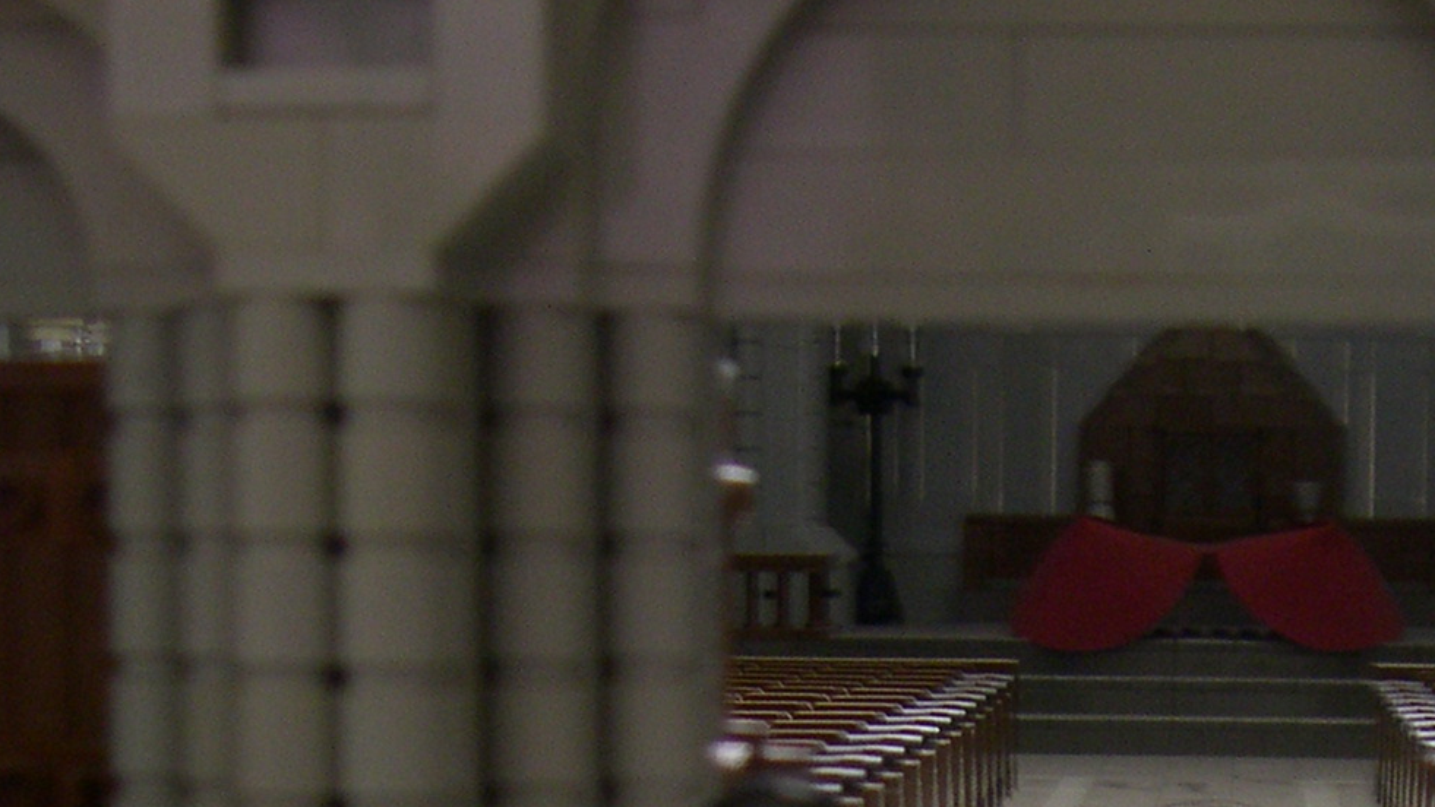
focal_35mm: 106
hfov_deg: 20.1
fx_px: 4034
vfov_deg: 11.1
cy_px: 1152
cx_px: 1014
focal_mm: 9
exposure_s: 1/4.9
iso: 232
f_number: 2.9
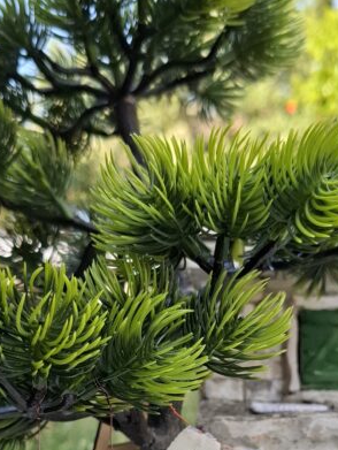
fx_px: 611
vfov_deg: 38.7
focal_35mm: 47
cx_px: 183
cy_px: 366
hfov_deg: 30.9
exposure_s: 1/318
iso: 50
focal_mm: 5.54
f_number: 1.8
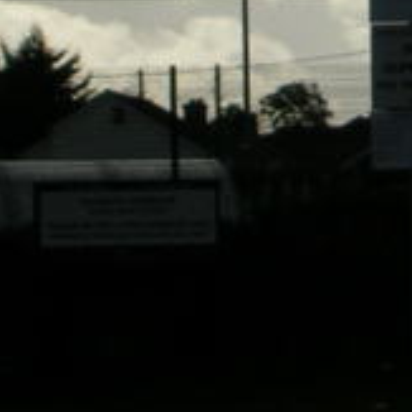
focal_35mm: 399
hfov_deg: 4.4
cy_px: 114
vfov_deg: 4.4
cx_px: 559
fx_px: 5373
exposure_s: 1/1500
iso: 50
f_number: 4.9
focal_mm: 17.4
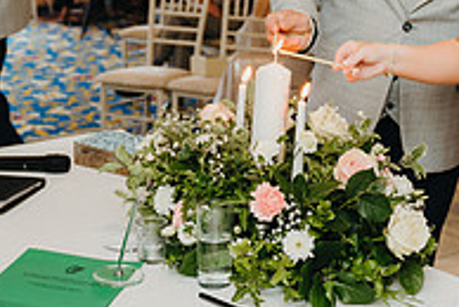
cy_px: 86
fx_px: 1073
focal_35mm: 84
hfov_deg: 24.0
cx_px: 331
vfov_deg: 16.3
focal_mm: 28
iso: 800
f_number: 2.8
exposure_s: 1/160
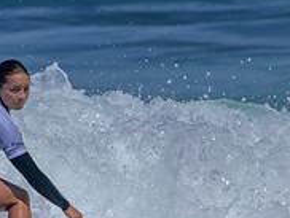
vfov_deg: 0.6
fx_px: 20796
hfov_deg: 0.8
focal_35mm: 2479
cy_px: 228
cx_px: 62
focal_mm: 600
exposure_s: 1/2000
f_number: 11
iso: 320
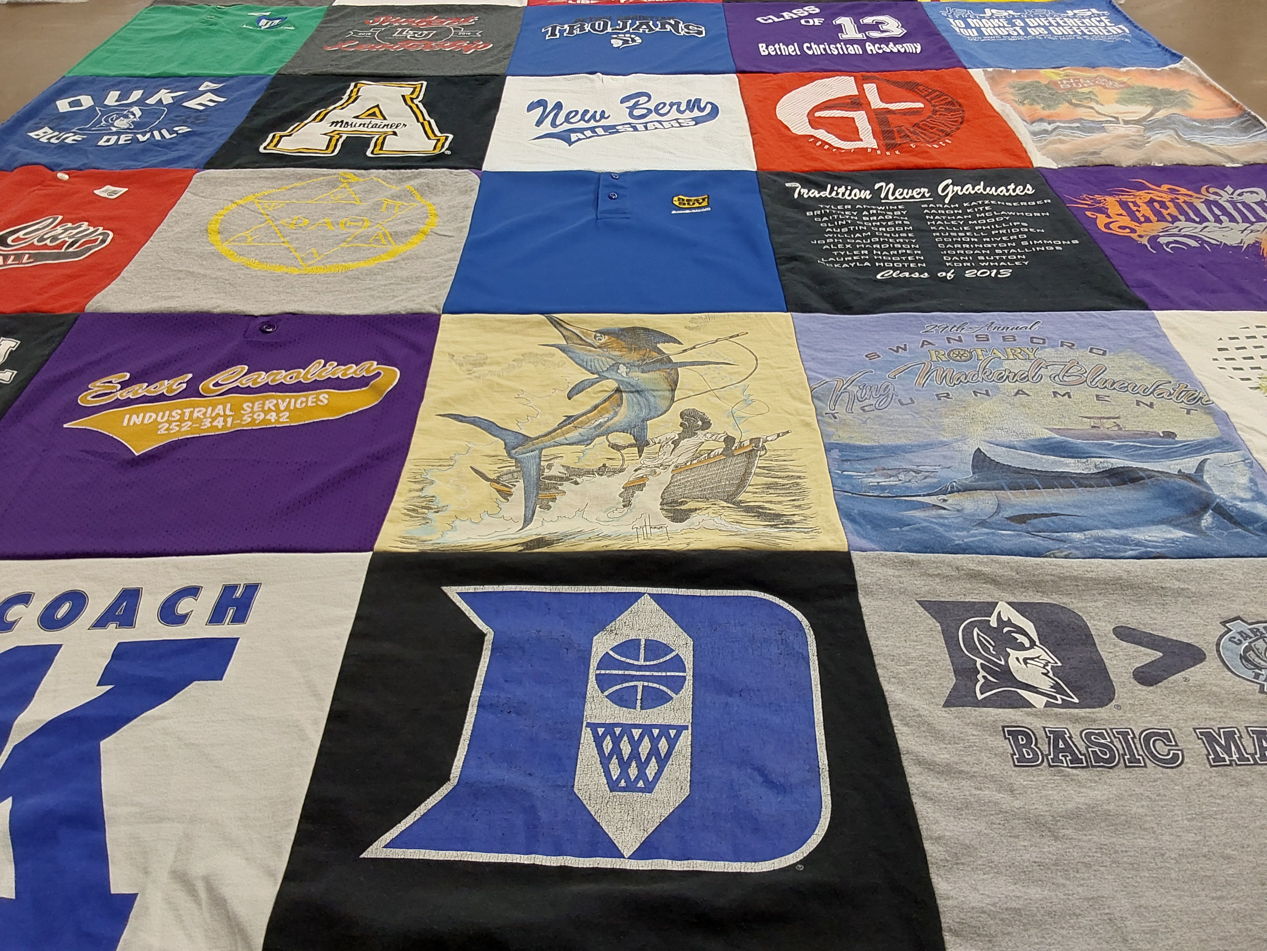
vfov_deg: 49.7
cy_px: 476
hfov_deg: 63.4
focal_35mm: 28
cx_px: 634
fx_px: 1025
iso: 50
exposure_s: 1/60
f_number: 1.9
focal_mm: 2.91
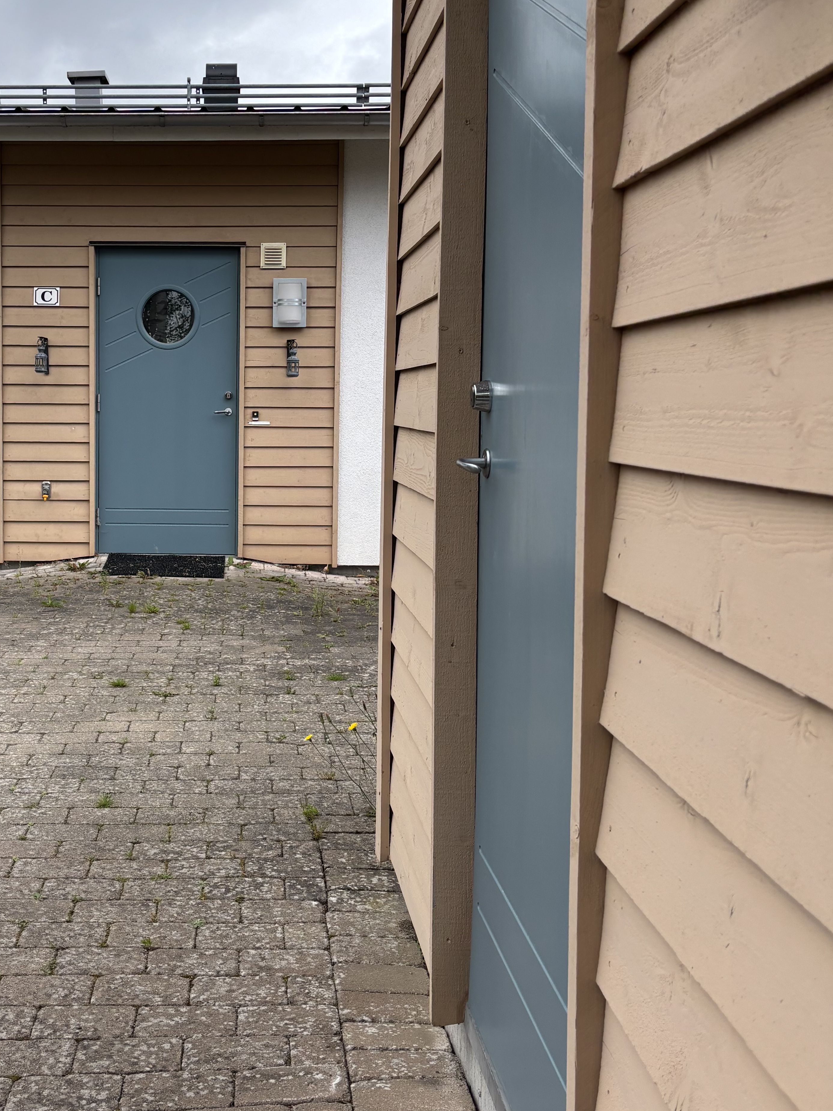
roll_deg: -1.2
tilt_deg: -2.8
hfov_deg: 35.1
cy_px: 470
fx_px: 1283
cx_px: 201
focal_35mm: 40
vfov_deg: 46.6
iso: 50
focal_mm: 5.96
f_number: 1.6
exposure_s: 1/918
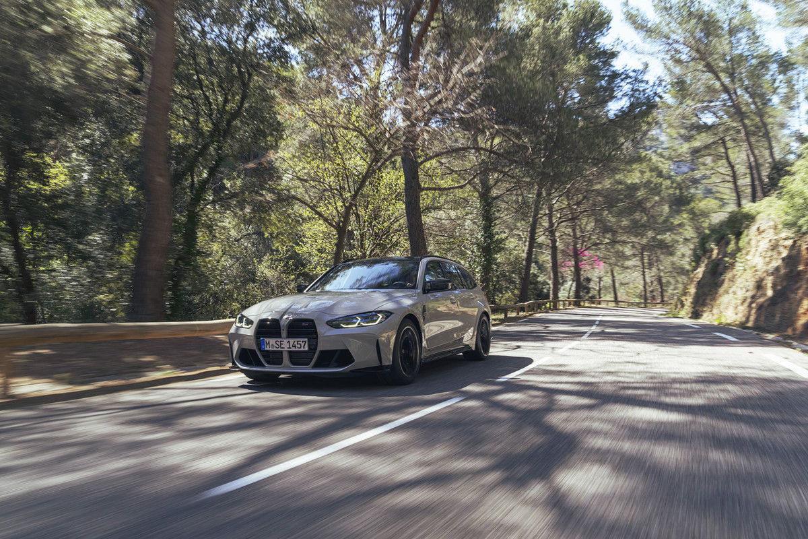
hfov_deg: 63.7
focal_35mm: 29
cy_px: 270
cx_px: 404
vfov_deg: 45.0
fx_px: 651
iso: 125
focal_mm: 29
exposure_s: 1/30
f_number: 10
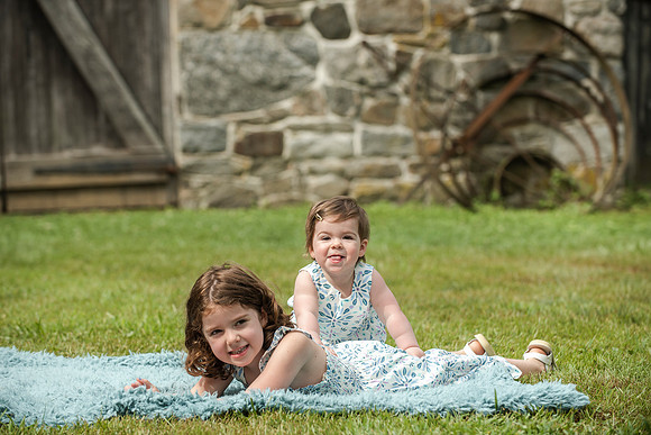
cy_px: 218
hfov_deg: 17.1
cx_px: 326
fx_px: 2170
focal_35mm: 120
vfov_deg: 11.4
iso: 400
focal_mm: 120
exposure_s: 1/2000
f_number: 4.5
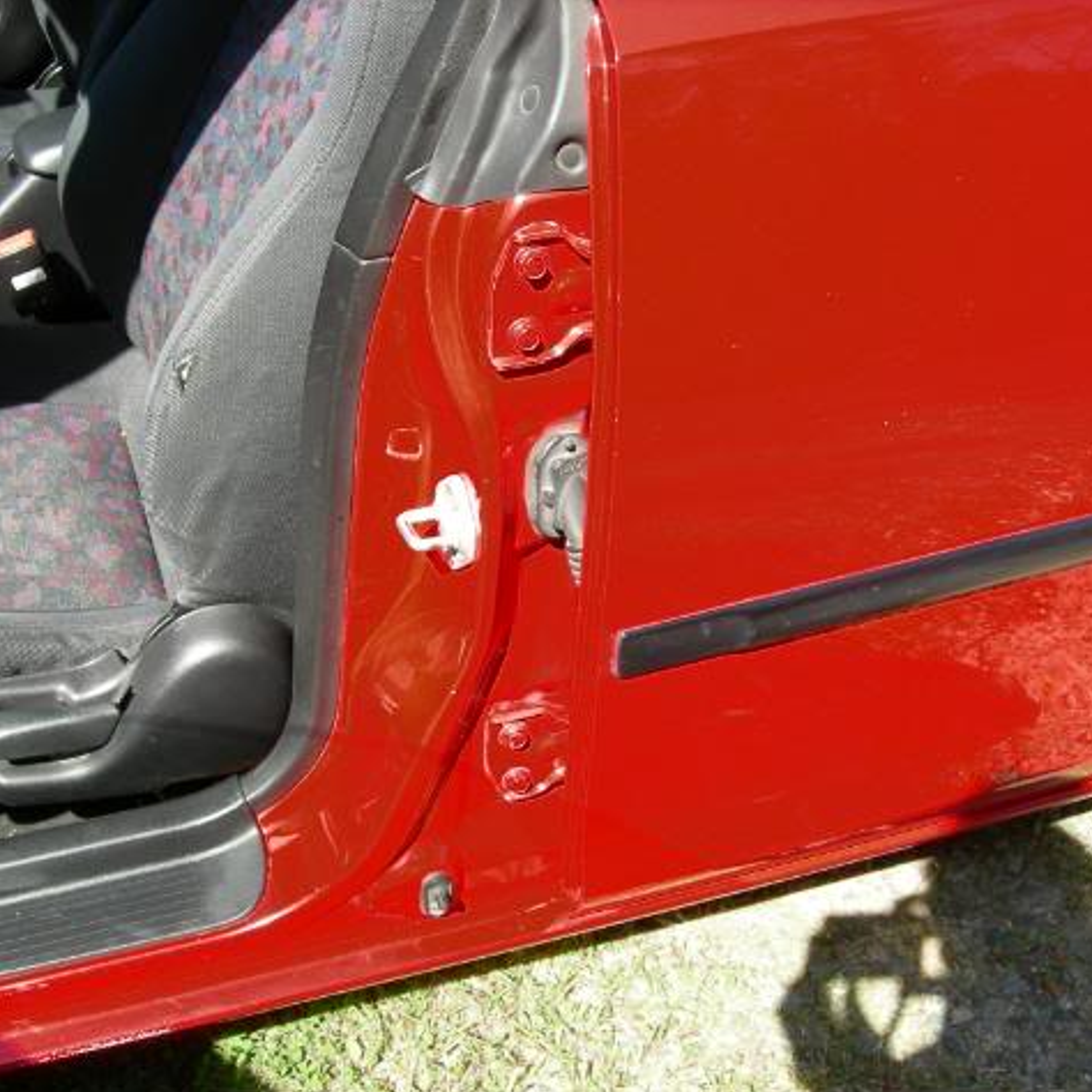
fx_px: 1535
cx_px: 440
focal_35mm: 43
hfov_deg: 39.0
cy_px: 551
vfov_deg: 39.2
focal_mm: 7.5
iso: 64
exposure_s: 1/119
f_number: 4.3
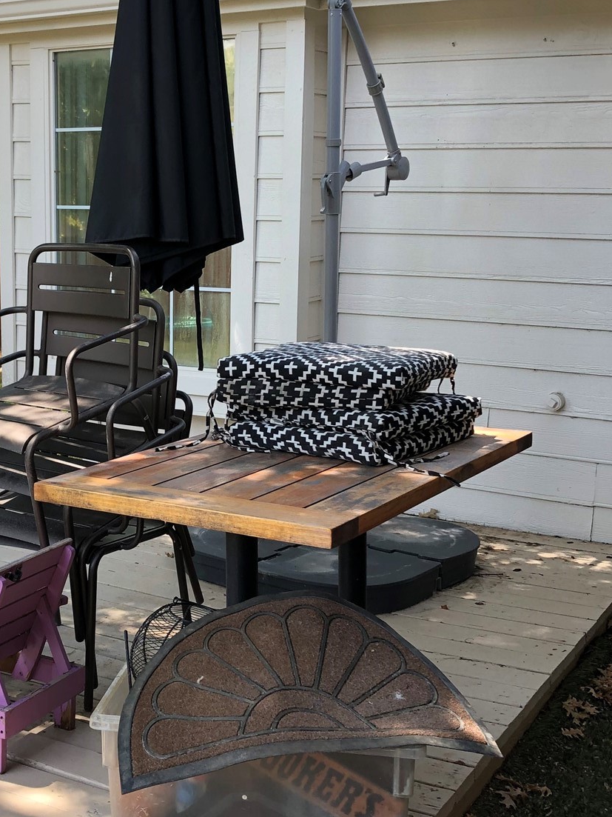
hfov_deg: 27.6
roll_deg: +0.0
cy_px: 379
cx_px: 141
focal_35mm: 52
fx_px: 1226
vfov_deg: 36.8
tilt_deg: -4.7
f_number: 1.8
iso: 20
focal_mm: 3.99
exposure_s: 1/141
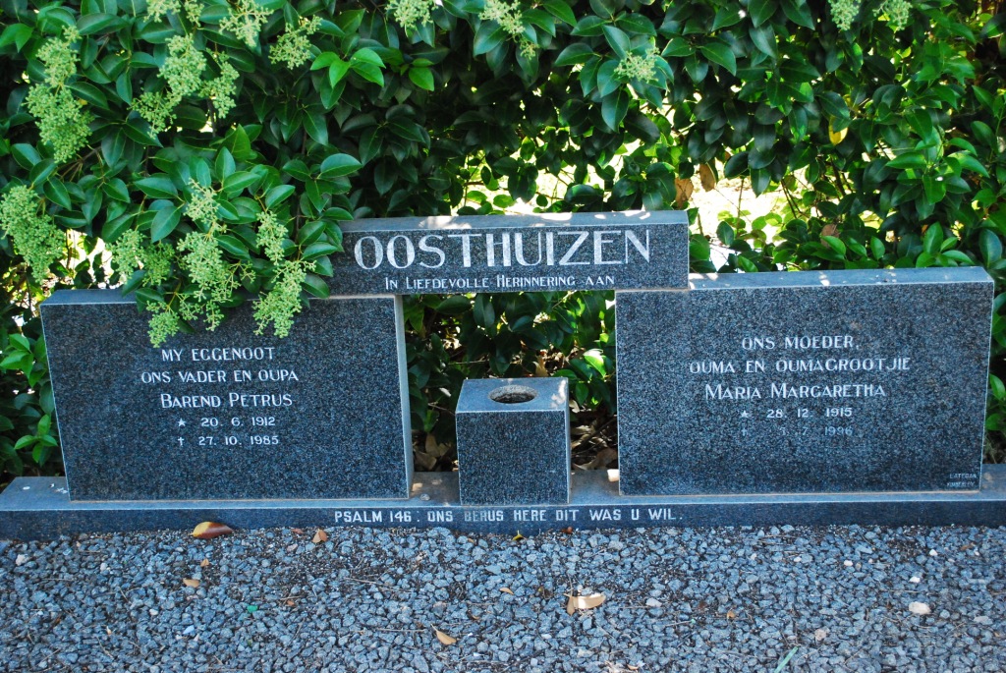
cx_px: 503
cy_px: 336
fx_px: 1343
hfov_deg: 41.1
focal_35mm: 48
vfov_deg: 28.1
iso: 1600
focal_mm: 32
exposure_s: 1/400
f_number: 5
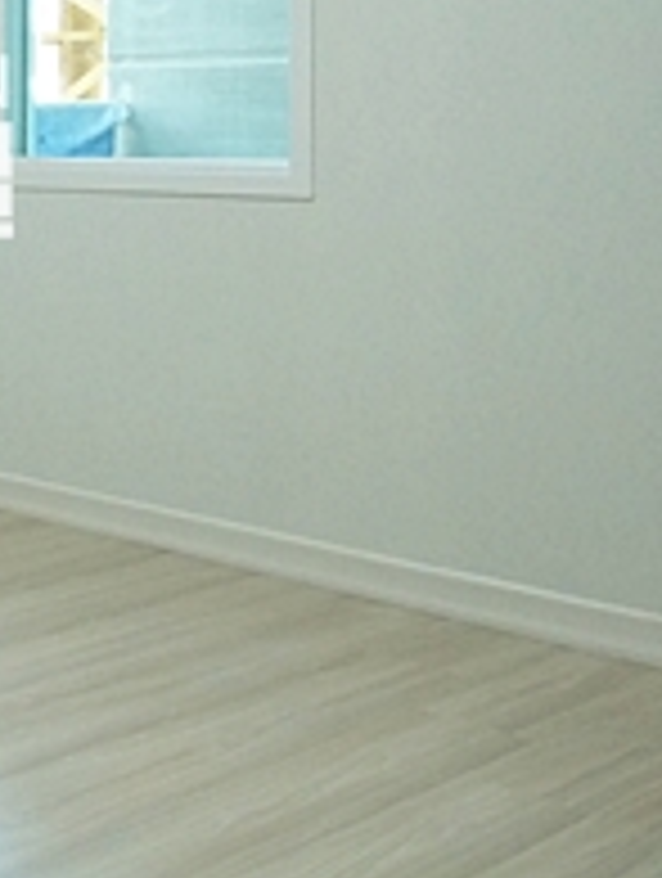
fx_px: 1500
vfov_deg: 31.3
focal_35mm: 59
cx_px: -545
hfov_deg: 18.9
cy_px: 113
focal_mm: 10
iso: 1600
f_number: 9
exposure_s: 1/25
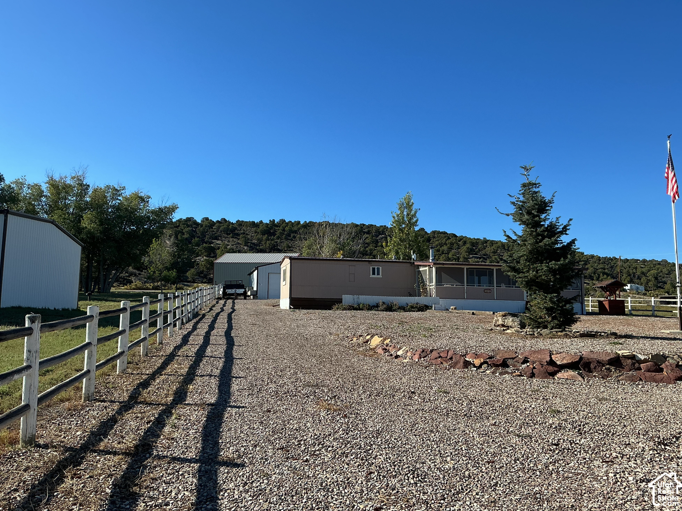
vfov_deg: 46.8
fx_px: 591
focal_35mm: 30
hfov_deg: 60.0
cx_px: 341
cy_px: 249
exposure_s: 1/1577
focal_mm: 3
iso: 25
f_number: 1.8
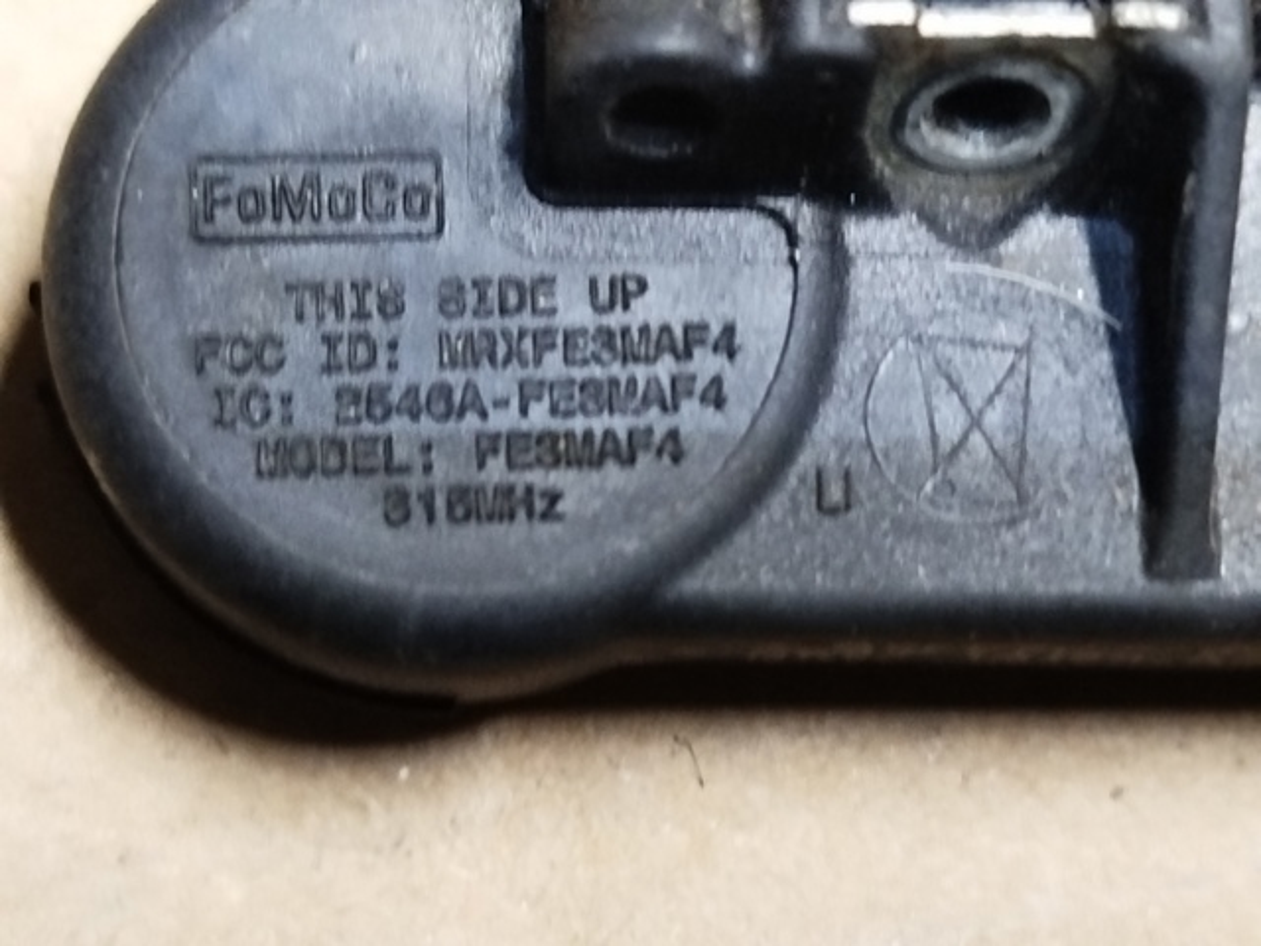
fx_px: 2623
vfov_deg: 20.4
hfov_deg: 27.0
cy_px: 473
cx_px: 630
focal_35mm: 72
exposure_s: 1/17
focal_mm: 5.31
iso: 640
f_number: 1.7
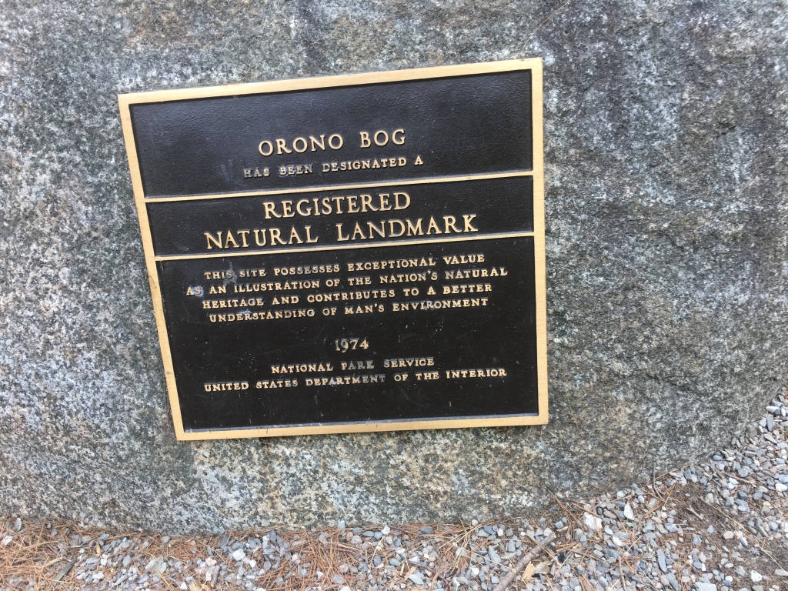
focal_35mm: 29
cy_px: 296
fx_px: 660
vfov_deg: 48.2
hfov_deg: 61.7
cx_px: 394
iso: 32
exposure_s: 1/120
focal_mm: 4.15
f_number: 2.2
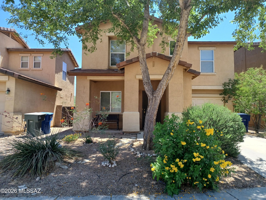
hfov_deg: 69.4
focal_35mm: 25
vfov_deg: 54.9
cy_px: 100
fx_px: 192
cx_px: 133
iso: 32
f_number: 1.8
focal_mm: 4.6
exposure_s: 1/136
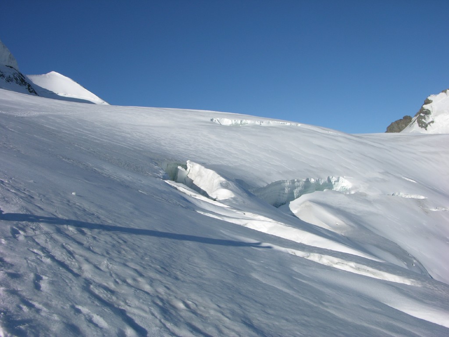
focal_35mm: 35
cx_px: 224
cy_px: 168
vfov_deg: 40.7
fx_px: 454
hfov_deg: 52.6
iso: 50
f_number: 7.1
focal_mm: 8.9
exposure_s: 1/352
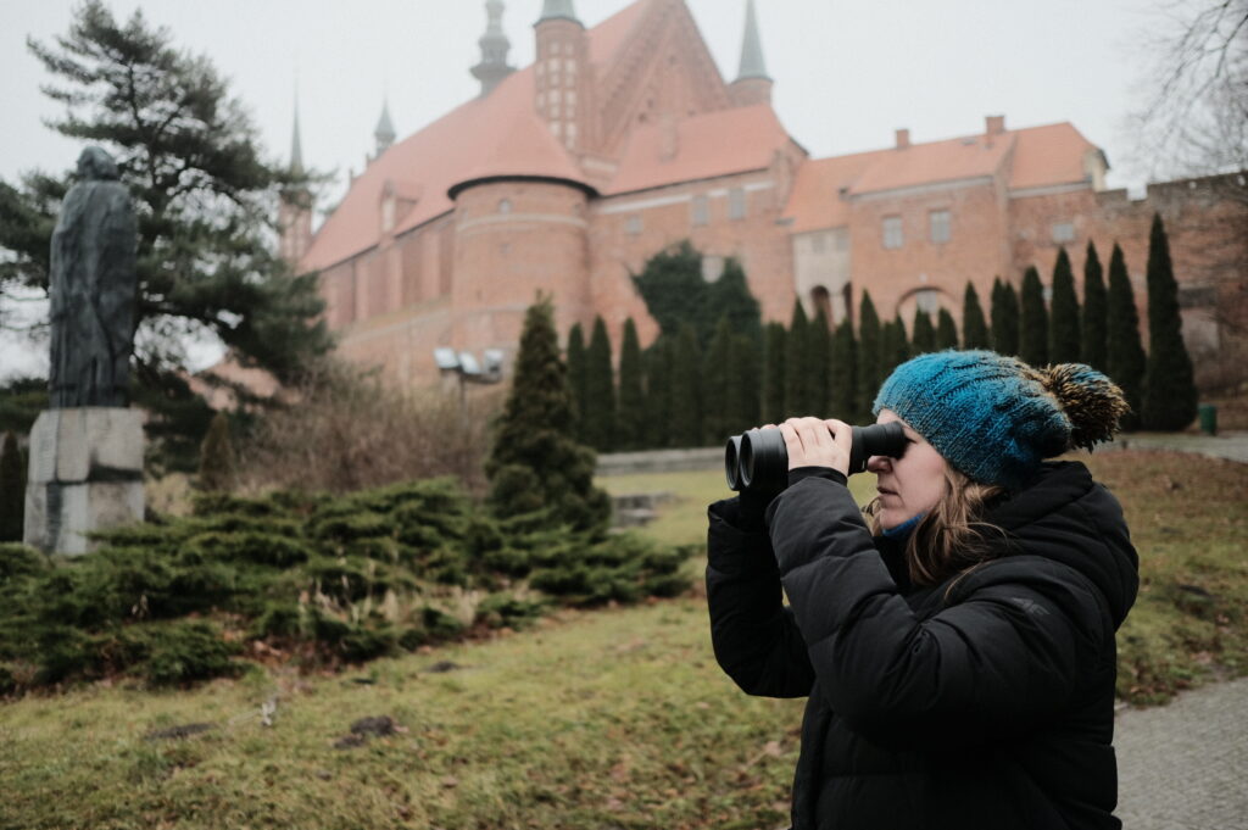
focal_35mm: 35
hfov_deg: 54.5
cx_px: 624
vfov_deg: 37.8
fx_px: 1212
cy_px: 415
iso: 800
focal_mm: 23
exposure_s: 1/1250
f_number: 2
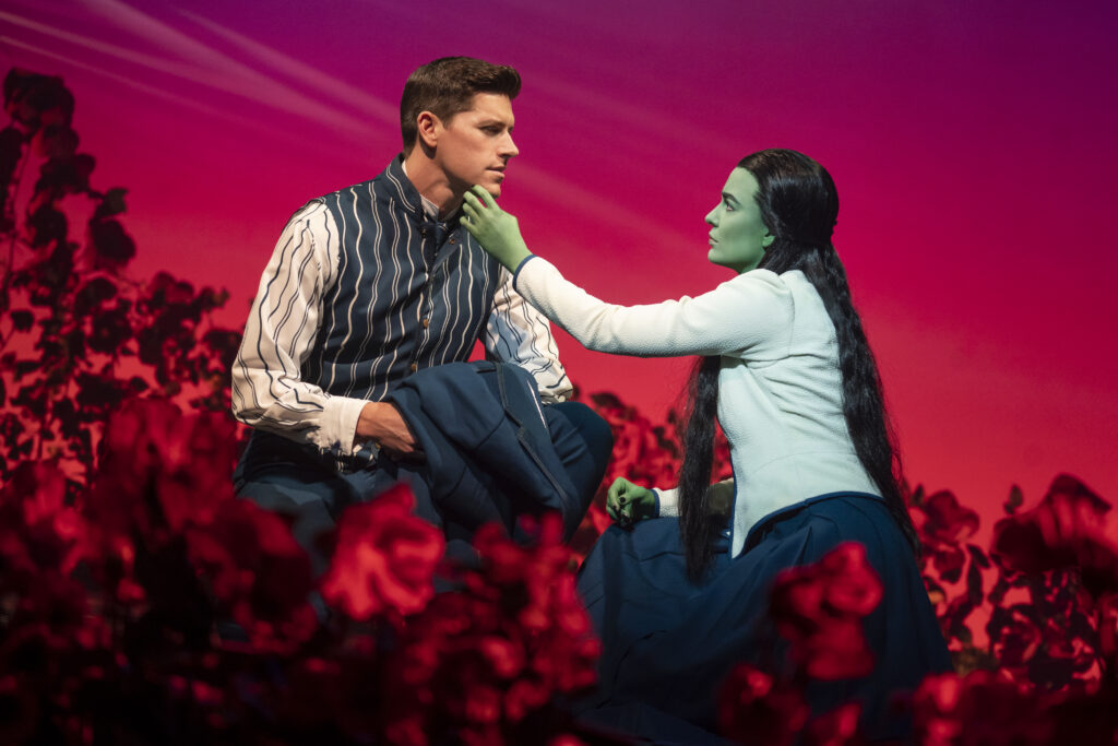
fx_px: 2702
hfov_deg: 23.4
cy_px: 373
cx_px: 559
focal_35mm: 87
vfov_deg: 15.7
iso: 2000
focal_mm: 87
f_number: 4
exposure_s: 1/320
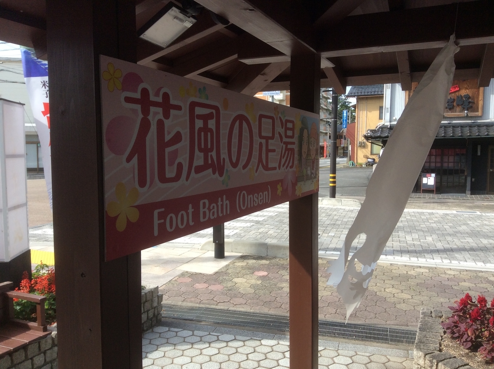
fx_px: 456
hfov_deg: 56.9
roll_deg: -0.3
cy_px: 184
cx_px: 247
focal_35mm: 32
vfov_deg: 44.0
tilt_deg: -7.1
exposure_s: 1/681
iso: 32
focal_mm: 3.3
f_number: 2.4
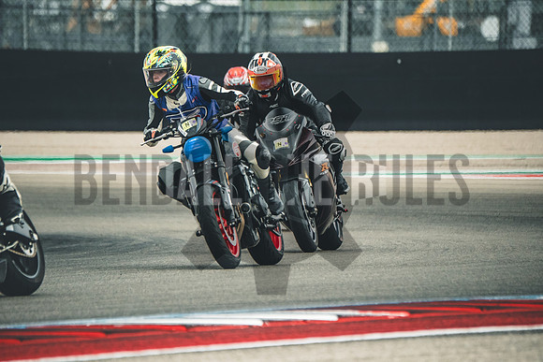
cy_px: 181
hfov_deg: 3.4
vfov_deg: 2.3
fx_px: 9052
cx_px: 272
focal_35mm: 600
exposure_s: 1/1250
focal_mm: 400
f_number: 5.6
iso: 1600
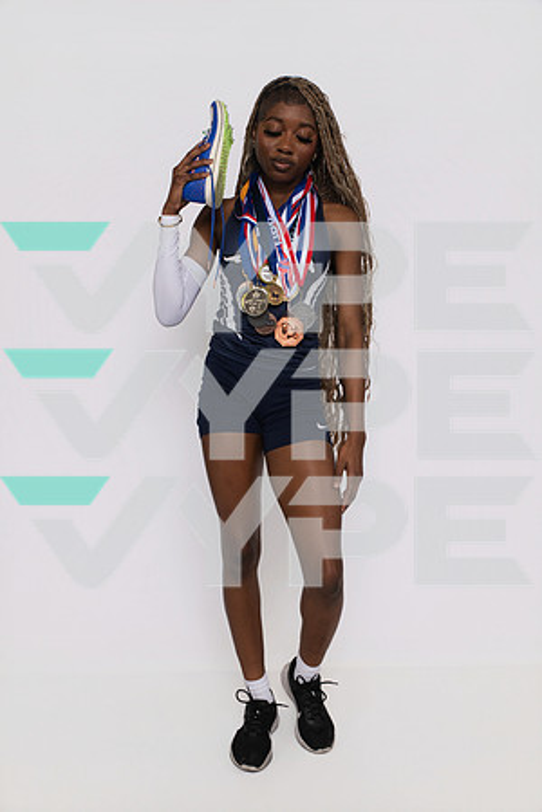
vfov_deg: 53.1
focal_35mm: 36
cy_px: 406
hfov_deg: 36.9
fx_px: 813
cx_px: 271
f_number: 8
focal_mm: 36
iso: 640
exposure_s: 1/320
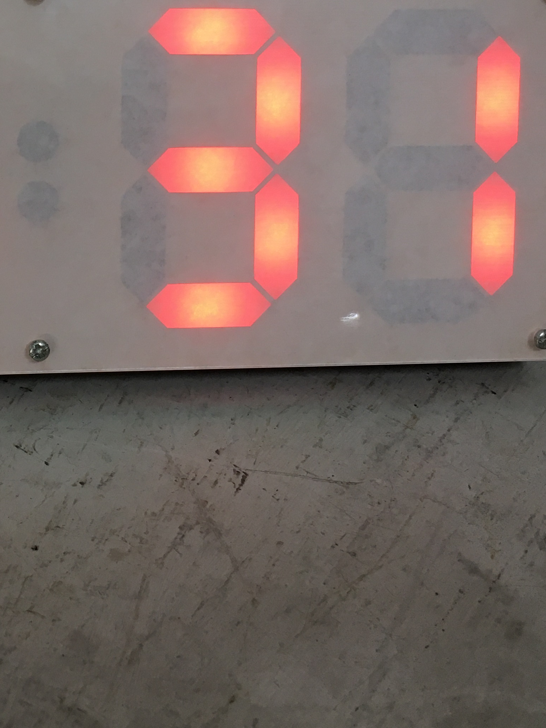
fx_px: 1198
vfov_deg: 33.5
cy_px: 249
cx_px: 38
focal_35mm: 57
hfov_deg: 24.8
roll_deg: -2.9
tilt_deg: -30.9
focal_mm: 4.15
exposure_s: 1/30
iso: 64
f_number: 2.2
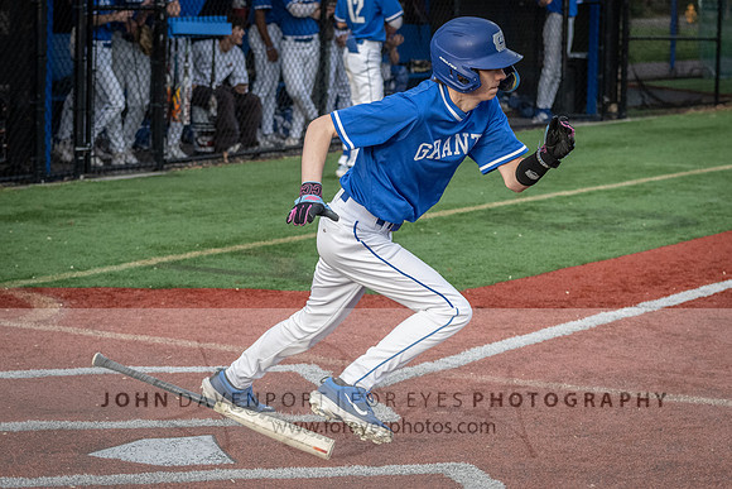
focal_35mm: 116
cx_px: 399
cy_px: 179
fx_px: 2354
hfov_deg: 17.7
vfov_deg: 11.8
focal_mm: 80
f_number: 5.6
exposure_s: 1/1600
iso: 2800
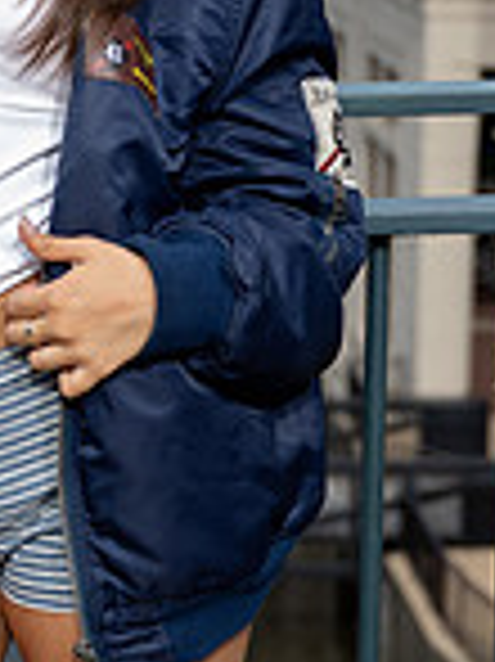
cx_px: 135
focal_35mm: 125
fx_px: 2387
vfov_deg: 15.1
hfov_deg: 11.8
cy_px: -191
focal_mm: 33
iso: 400
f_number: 2.8
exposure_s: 1/4000
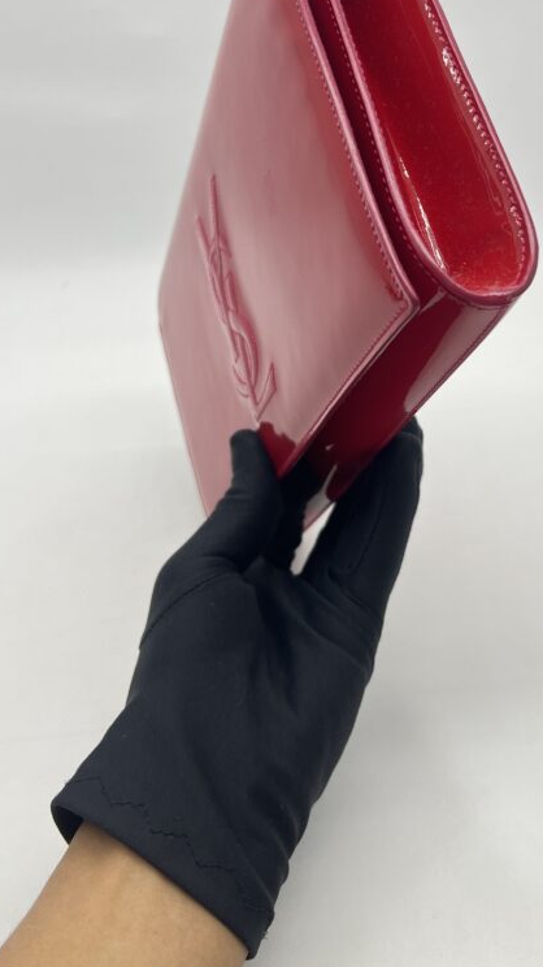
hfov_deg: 30.0
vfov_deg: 50.6
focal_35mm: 39
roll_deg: +0.5
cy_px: 316
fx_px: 999
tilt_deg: -25.4
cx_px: 401
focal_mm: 5.7
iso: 32
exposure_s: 1/117
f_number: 1.5
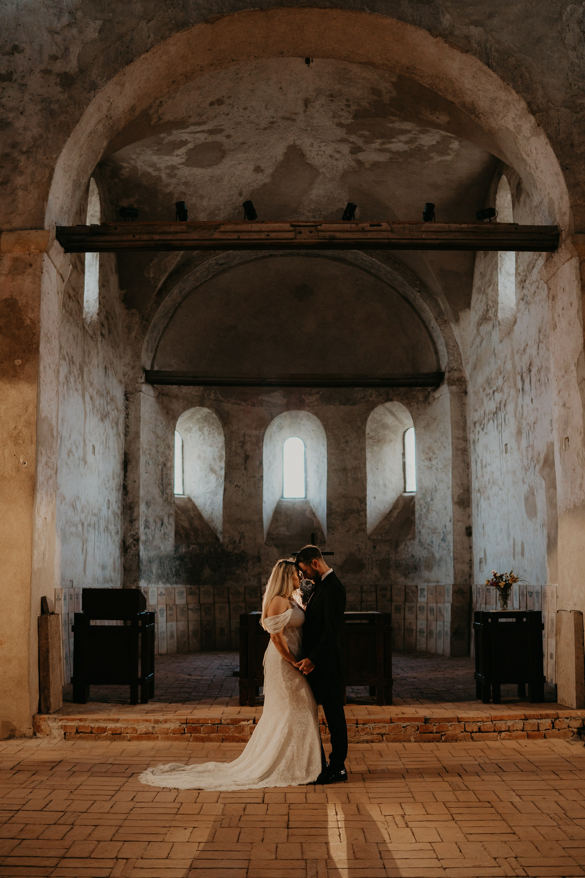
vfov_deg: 54.4
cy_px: 439
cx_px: 292
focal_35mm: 35
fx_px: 853
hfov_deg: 37.9
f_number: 1.6
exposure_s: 1/250
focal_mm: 35
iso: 320
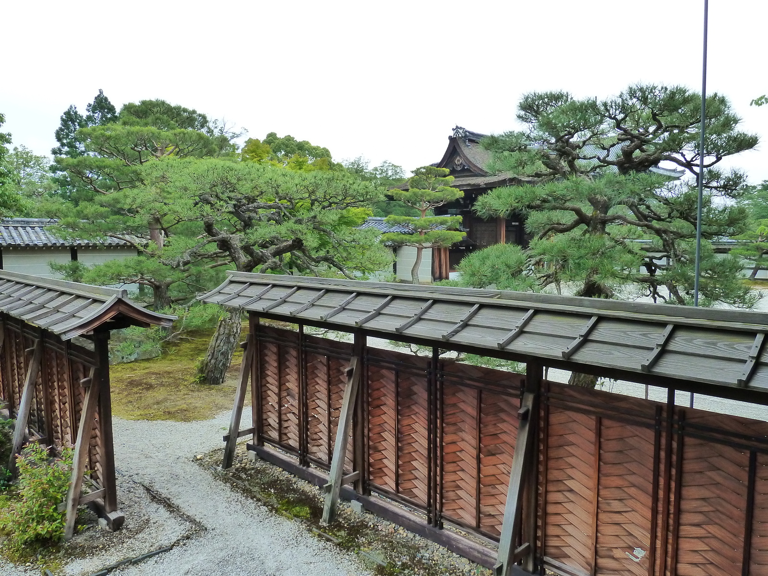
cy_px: 288
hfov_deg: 69.4
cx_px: 384
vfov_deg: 54.9
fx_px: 555
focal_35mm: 25
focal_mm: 4.1
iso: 200
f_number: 4
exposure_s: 1/160
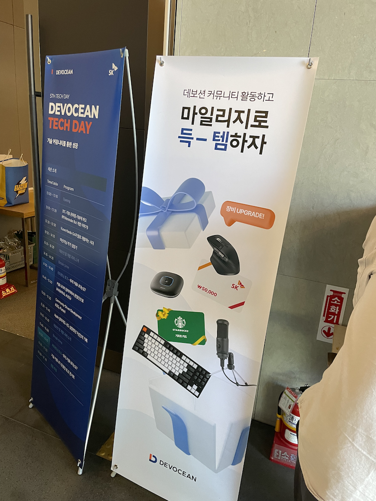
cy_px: 250
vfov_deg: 67.3
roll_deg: -4.0
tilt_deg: -18.7
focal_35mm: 26
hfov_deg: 53.1
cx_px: 188
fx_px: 377
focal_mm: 4.2
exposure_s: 1/60
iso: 250
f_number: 1.6
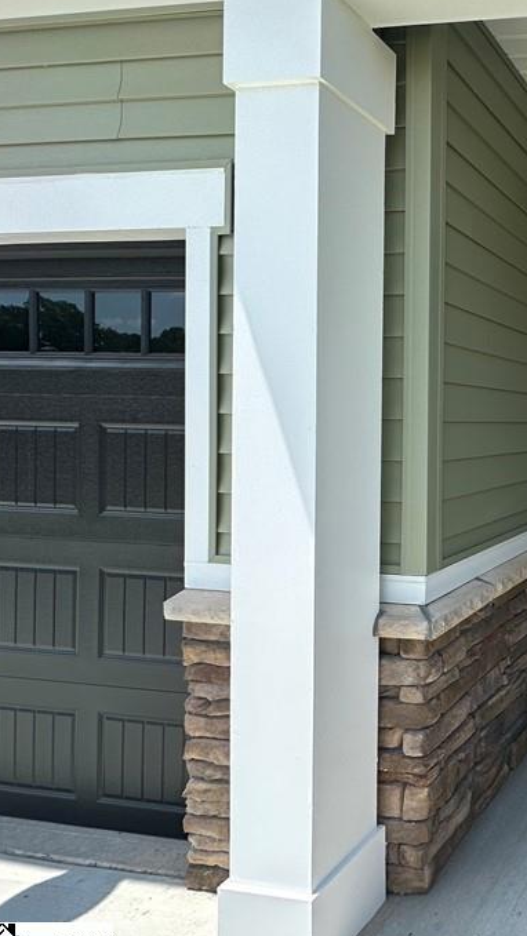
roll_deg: -1.7
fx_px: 571
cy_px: 434
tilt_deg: -0.2
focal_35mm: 23
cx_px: 693
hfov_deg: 34.3
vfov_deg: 78.6
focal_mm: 2.22
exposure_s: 1/584
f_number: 2.2
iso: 40
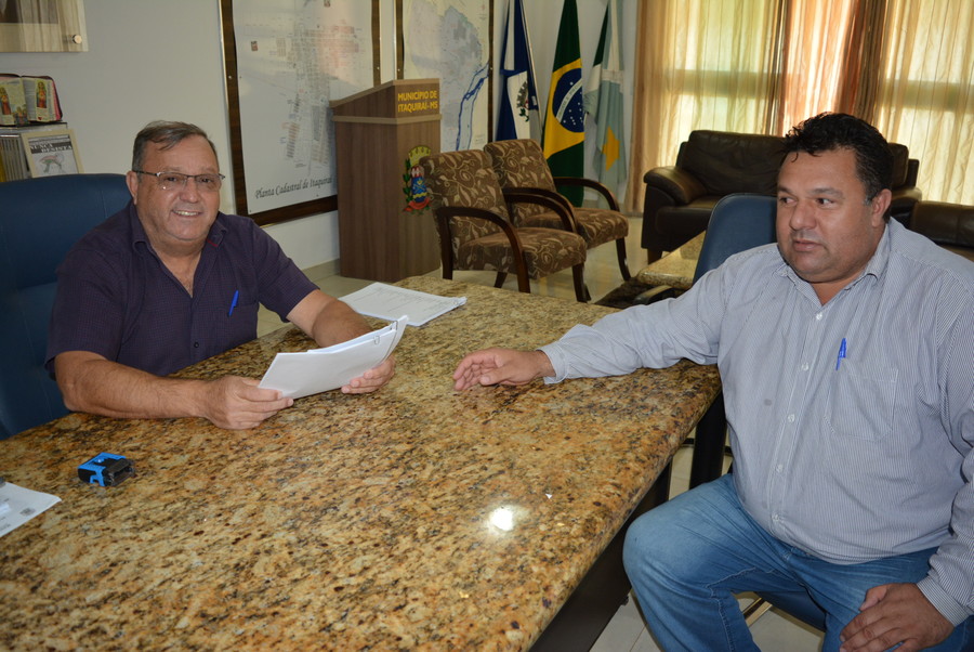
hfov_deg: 61.9
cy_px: 326
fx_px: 812
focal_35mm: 30
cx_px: 487
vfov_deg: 43.7
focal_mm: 20
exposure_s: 1/60
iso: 560
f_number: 3.5
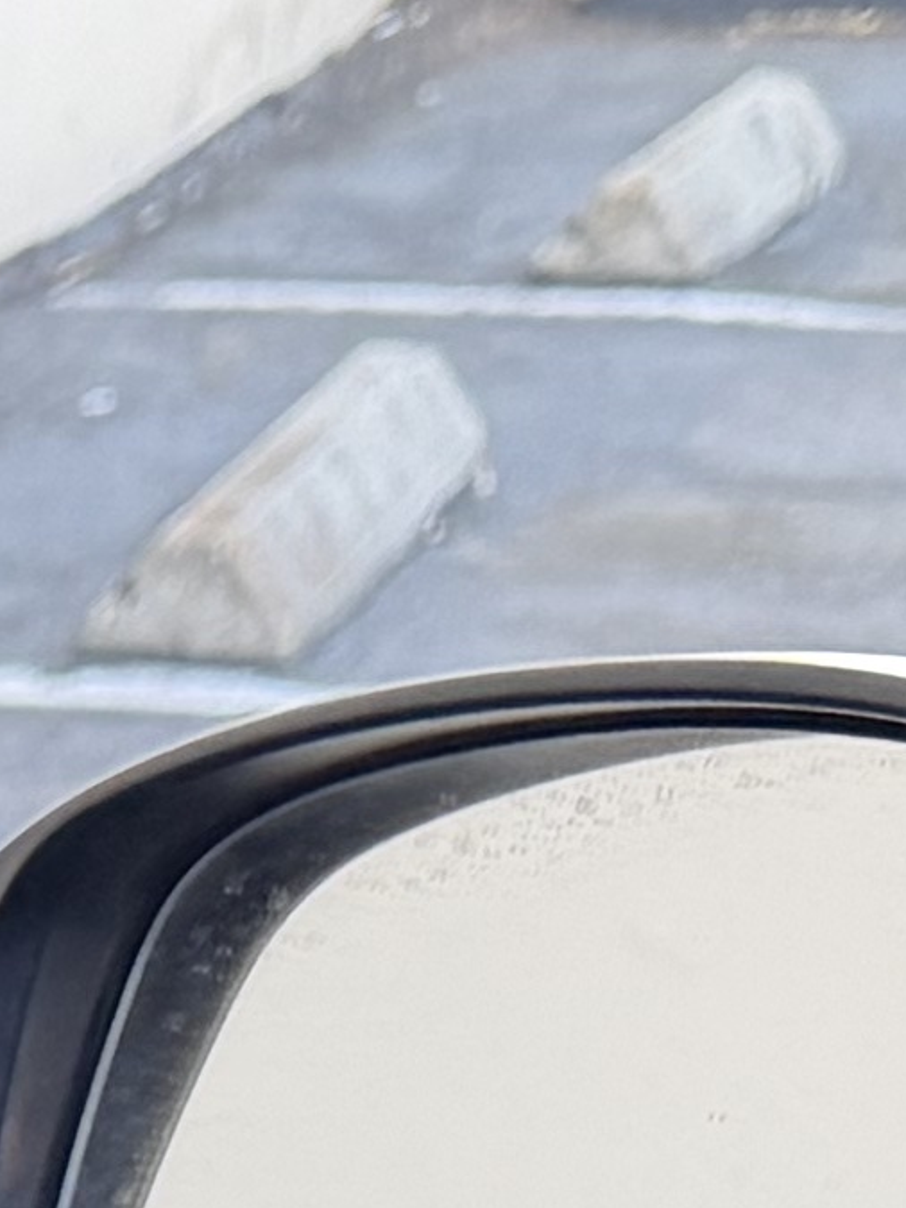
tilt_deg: -28.6
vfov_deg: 8.4
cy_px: 3420
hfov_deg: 6.7
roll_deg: +3.1
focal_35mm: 203
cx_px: -1676
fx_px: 7086
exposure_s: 1/177
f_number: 1.78
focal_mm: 6.76
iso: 100
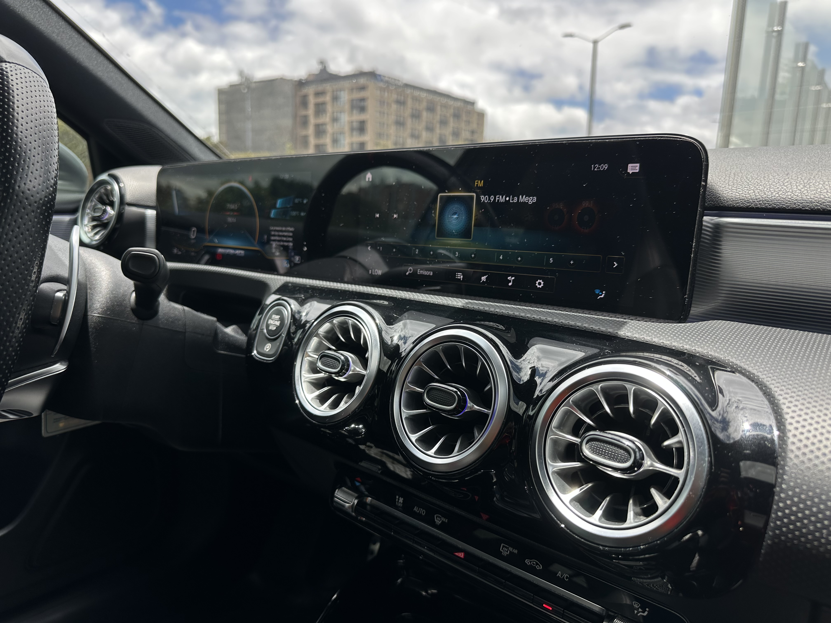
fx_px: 576
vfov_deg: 56.8
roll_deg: -2.1
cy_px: 312
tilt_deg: -10.5
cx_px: 416
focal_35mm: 24
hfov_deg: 71.6
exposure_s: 1/384
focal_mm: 6.86
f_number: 1.78
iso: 80
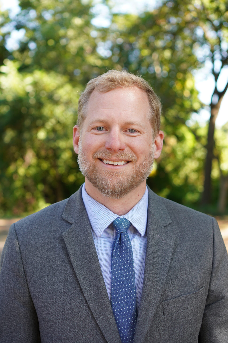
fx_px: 499
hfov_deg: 25.8
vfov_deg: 37.8
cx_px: 114
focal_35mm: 52
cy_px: 172
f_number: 2.5
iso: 100
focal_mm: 35
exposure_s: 1/125
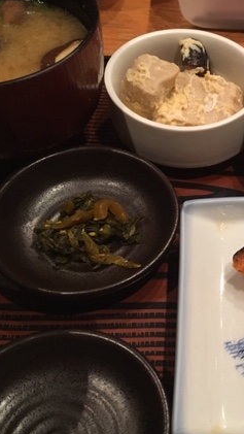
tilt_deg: -54.1
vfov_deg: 42.8
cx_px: 293
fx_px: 552
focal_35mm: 48
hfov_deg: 22.9
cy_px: 238
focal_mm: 4.15
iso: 200
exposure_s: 1/24
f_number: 2.2
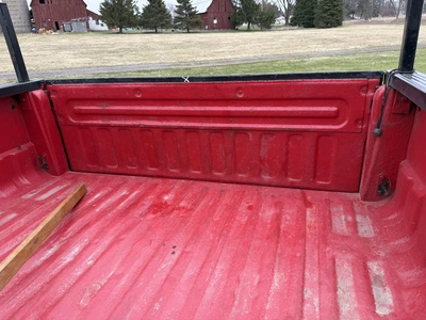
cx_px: 213
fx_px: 295
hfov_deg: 71.6
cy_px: 160
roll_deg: +3.4
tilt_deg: -24.3
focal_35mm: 24
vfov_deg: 56.8
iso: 80
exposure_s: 1/612
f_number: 1.78
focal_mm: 6.76
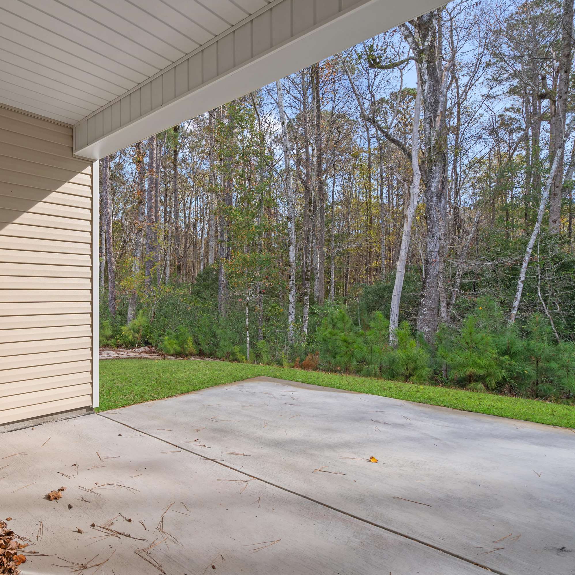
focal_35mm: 21
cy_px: 286
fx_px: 395
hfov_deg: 67.5
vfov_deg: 72.1
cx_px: 143
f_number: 8
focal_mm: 16
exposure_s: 1/60
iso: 250
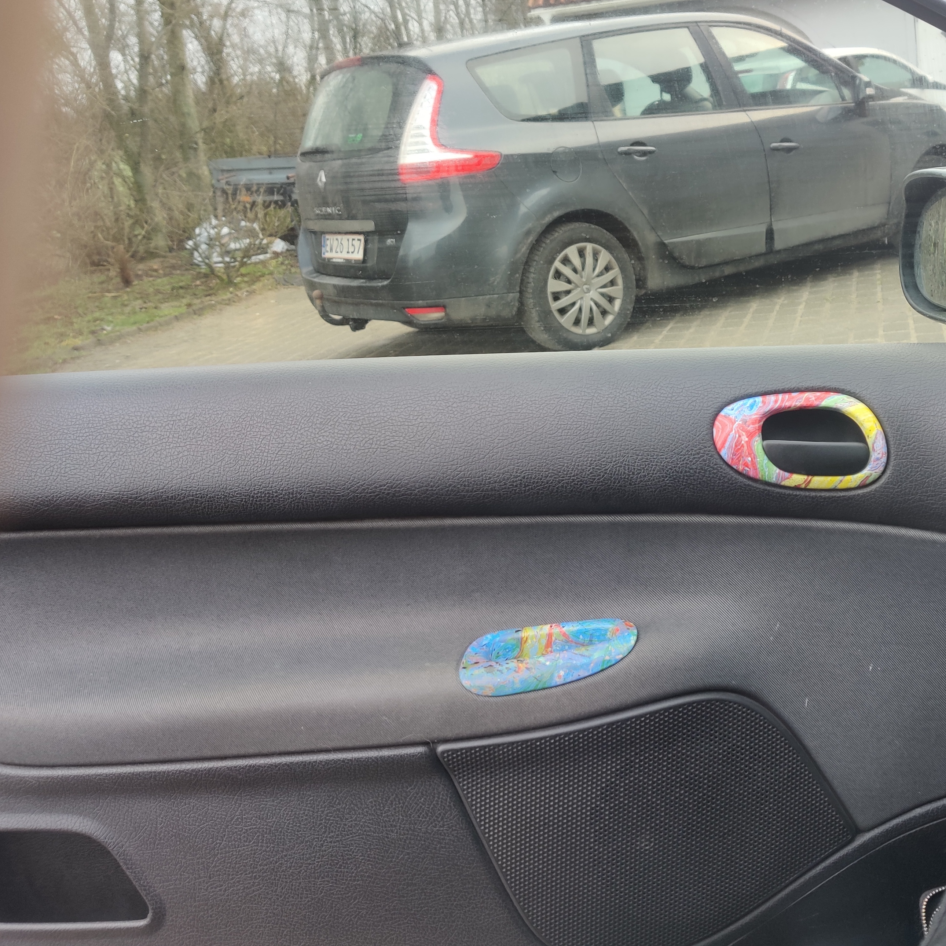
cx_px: 698
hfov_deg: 43.6
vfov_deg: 44.8
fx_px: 1144
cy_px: 417
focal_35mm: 37
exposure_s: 1/100
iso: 160
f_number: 1.65
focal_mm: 4.75
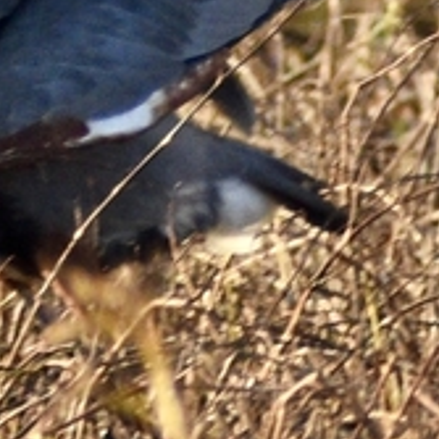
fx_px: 33704
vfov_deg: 0.7
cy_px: -17
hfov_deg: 0.7
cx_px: -313
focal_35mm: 2349
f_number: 6.3
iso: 800
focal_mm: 300
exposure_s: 1/800
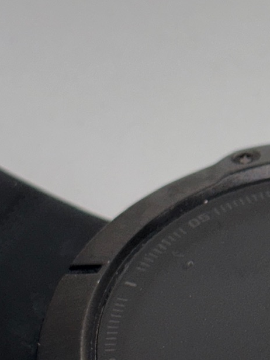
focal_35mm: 173
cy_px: 240
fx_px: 1799
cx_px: 355
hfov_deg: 8.5
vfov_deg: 11.4
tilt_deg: -45.8
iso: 32
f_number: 1.6
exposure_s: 1/69
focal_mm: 5.96
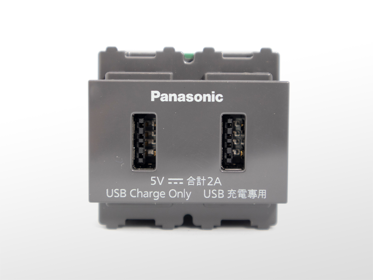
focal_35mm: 28
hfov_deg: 63.4
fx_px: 302
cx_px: 186
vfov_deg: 49.7
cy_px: 140
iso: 25
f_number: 1.8
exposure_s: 1/60
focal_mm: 3.99
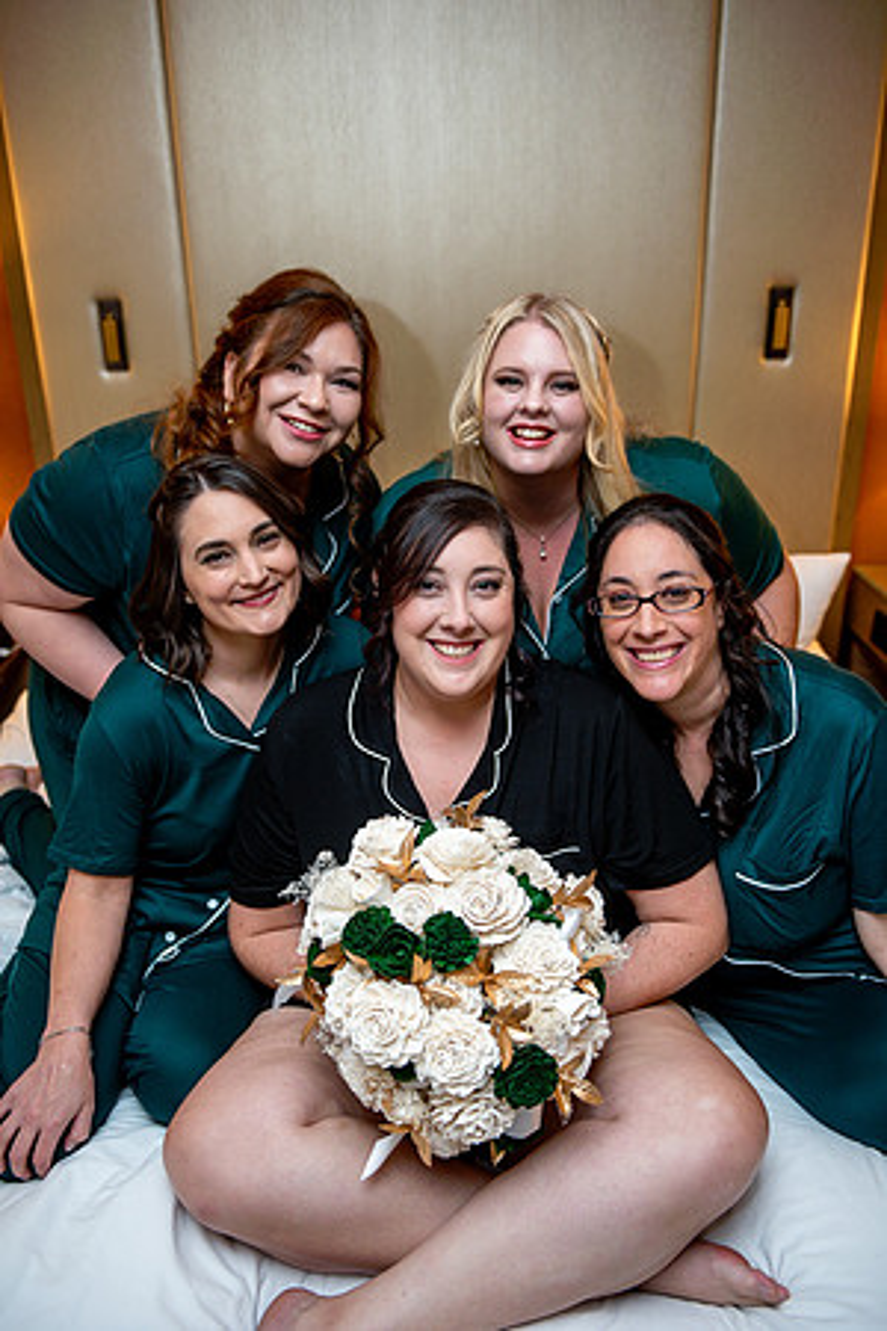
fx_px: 1072
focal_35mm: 29
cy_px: 666
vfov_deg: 63.7
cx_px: 444
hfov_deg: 45.0
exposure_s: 1/60
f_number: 2.8
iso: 200
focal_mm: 29
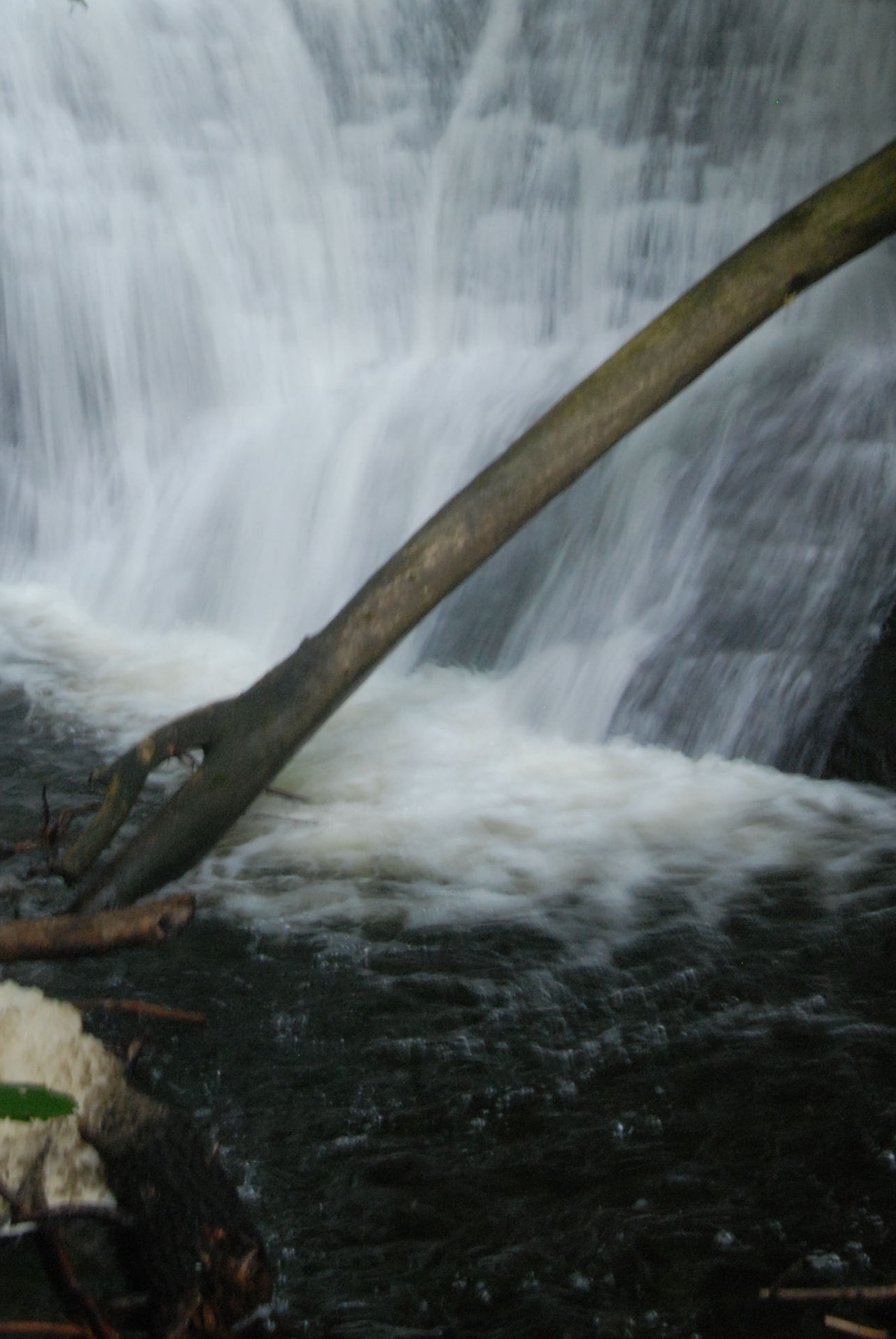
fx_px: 4020
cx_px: 290
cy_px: 94
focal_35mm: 108
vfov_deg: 18.5
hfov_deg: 12.7
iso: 500
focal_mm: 36
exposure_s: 1/6
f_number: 20
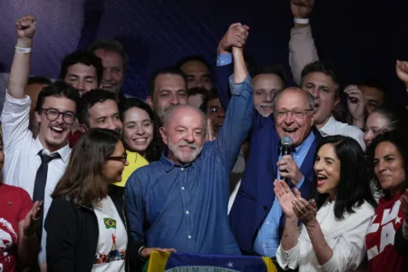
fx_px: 4533
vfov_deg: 3.4
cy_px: 136
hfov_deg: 5.2
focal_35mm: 400
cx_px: 204
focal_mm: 400
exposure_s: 1/500
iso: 2000
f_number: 2.8
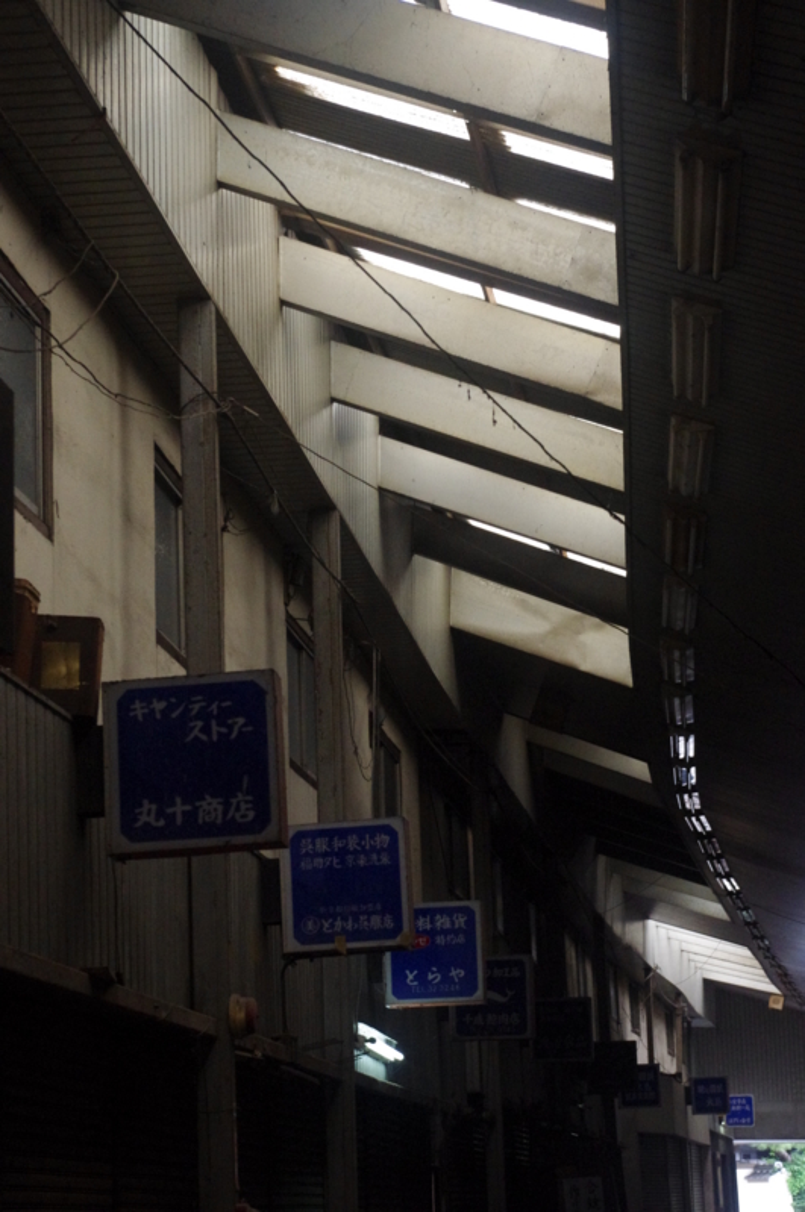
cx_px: 402
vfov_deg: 24.8
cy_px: 606
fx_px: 2759
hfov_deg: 16.6
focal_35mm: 82
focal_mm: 55
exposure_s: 1/100
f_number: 9
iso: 3200
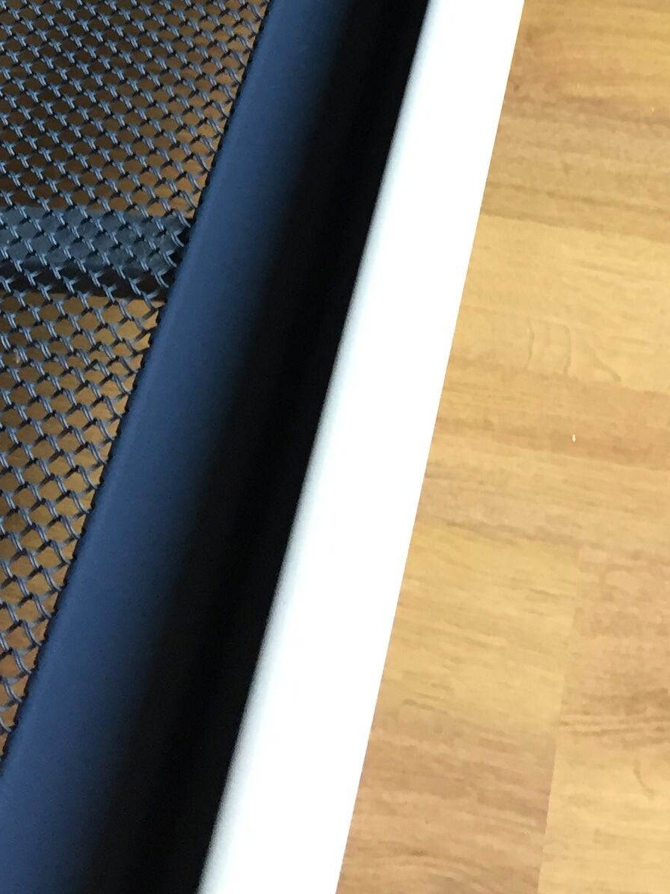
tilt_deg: -36.2
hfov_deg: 18.4
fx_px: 2065
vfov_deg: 21.7
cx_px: 353
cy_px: -302
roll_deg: -0.3
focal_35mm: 80
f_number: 2.2
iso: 80
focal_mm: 4.15
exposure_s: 1/33
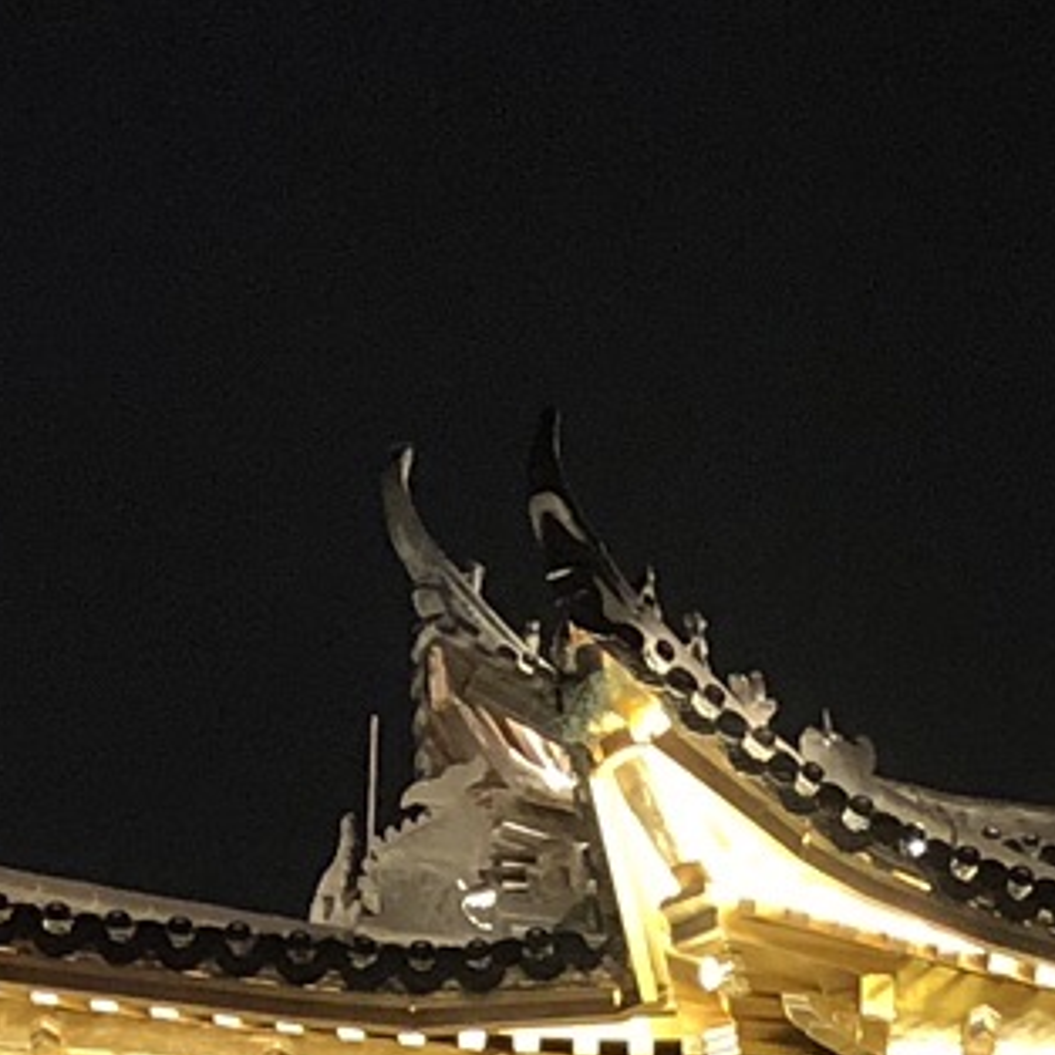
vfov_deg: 9.9
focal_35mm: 158
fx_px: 5448
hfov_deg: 10.6
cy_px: 2444
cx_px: 1621
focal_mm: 4
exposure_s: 1/17
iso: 50
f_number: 1.8
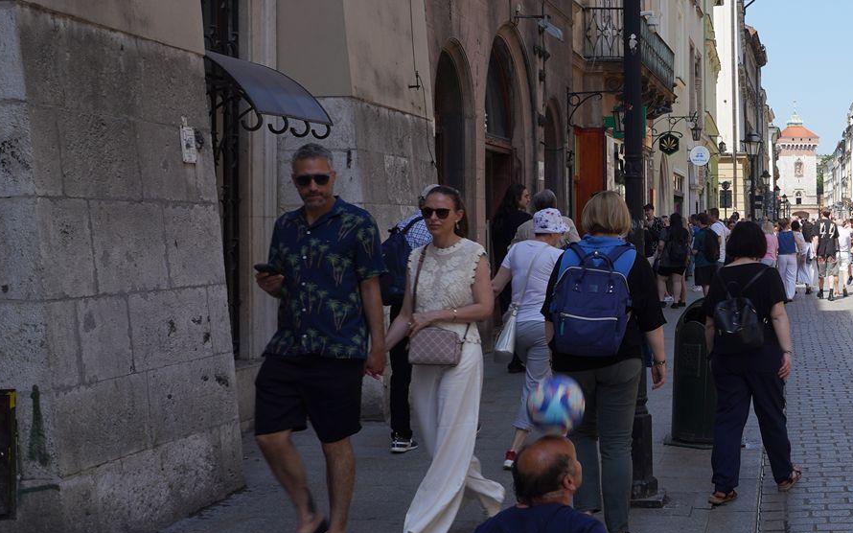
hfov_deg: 34.1
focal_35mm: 55
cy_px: 210
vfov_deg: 23.5
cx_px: 825
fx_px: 1278
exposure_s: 1/100
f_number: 13
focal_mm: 24
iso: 100
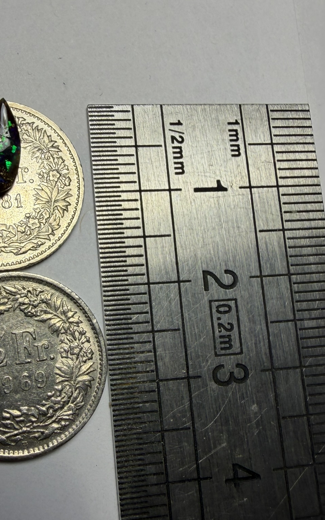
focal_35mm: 37
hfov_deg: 33.7
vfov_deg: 52.0
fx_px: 524
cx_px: 81
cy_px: 338
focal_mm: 2.22
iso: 25
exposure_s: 1/100
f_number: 2.2
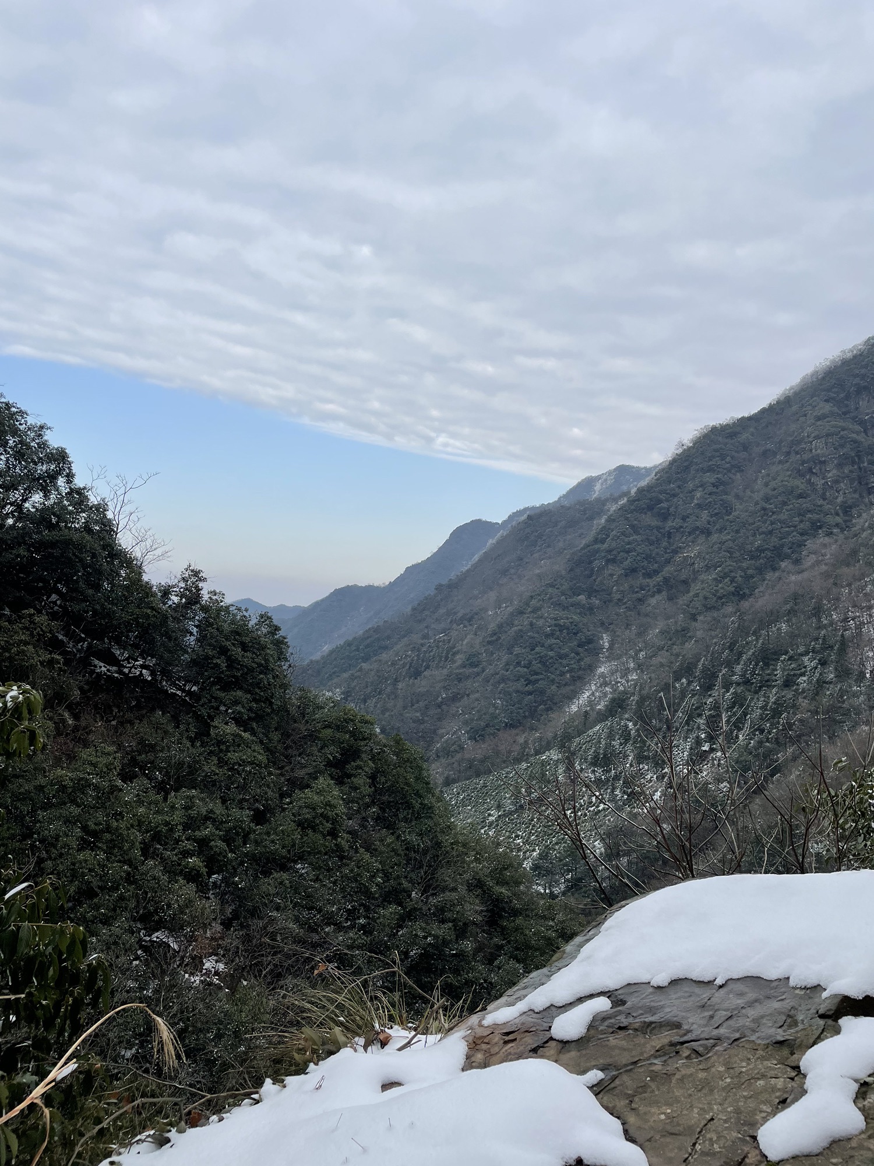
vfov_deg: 67.3
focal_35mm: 26
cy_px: 583
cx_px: 437
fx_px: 875
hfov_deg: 53.1
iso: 32
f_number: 1.6
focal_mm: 4.2
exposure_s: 1/1795
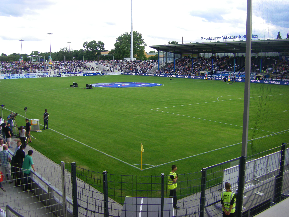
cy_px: 108
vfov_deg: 37.7
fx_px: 317
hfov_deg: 49.0
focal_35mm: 38
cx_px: 144
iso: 64
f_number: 3.5
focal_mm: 6.3
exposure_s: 1/100
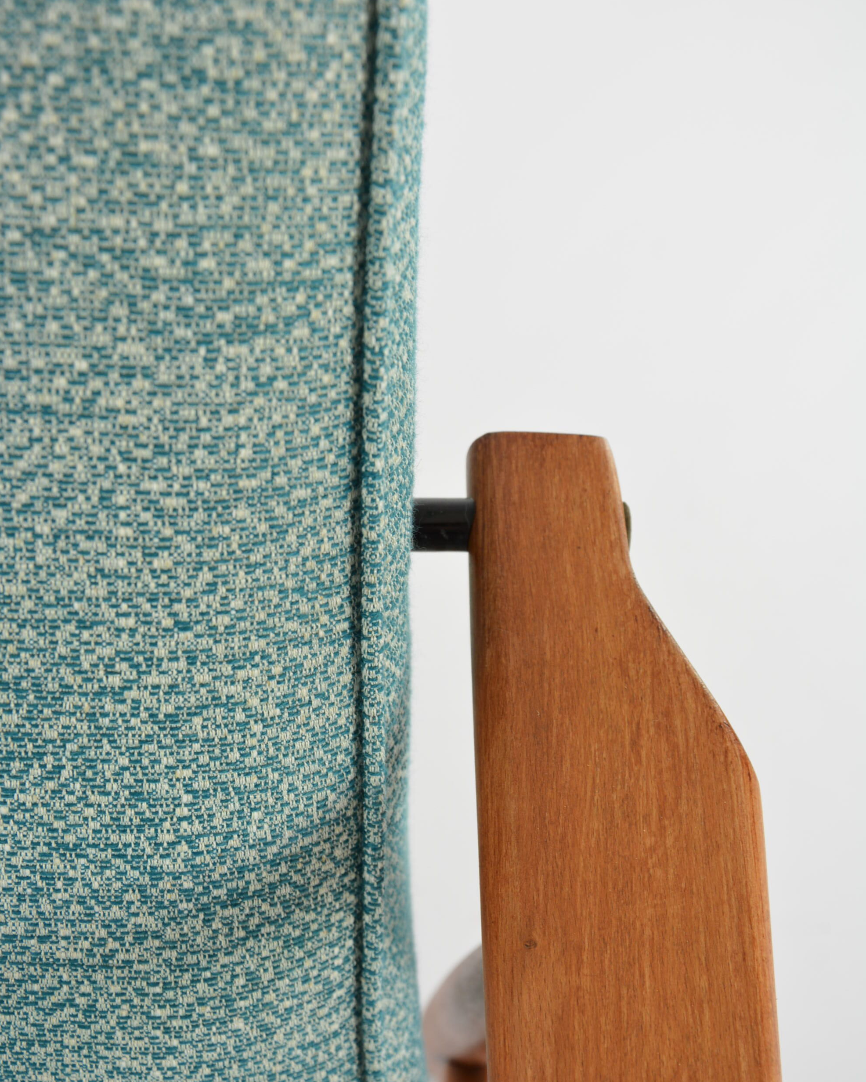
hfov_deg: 23.5
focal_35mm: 65
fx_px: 2082
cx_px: 431
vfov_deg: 29.1
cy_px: 535
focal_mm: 38
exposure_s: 1/60
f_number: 7.1
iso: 400
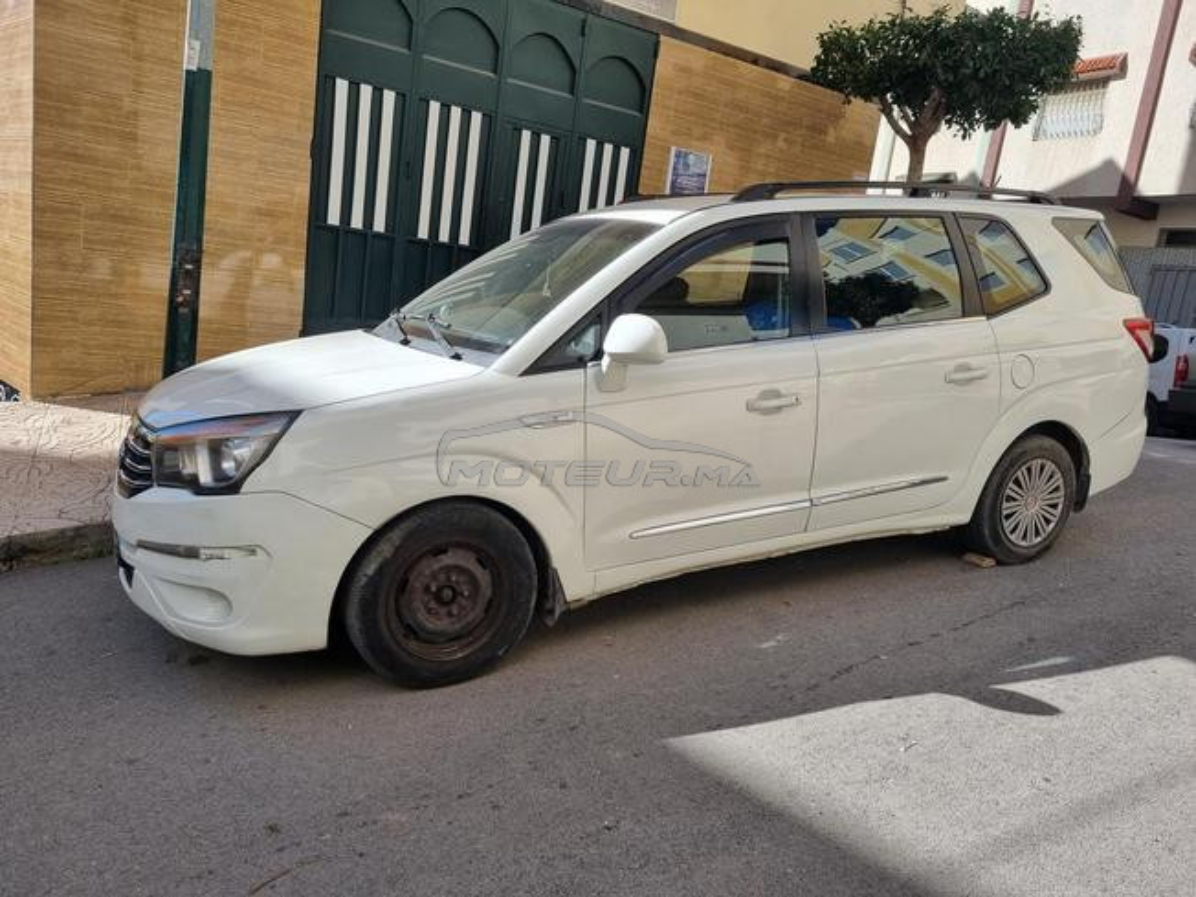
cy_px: 448
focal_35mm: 26
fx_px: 898
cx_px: 598
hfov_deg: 67.3
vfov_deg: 53.1
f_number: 1.8
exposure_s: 1/2104
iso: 50
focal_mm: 5.4
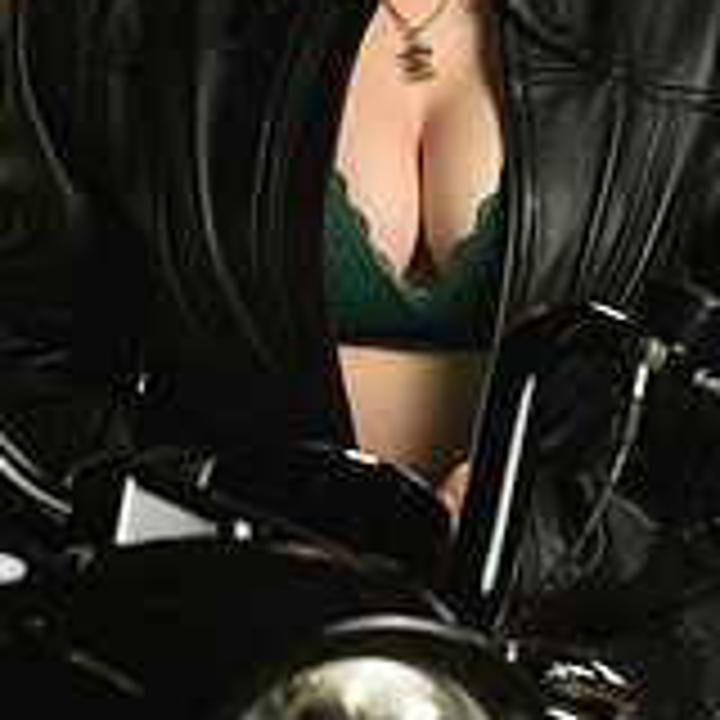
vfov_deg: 3.2
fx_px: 13037
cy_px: 20
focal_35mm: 554
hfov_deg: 3.2
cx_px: 369
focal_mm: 180
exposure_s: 1/125
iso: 160
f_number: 5.6
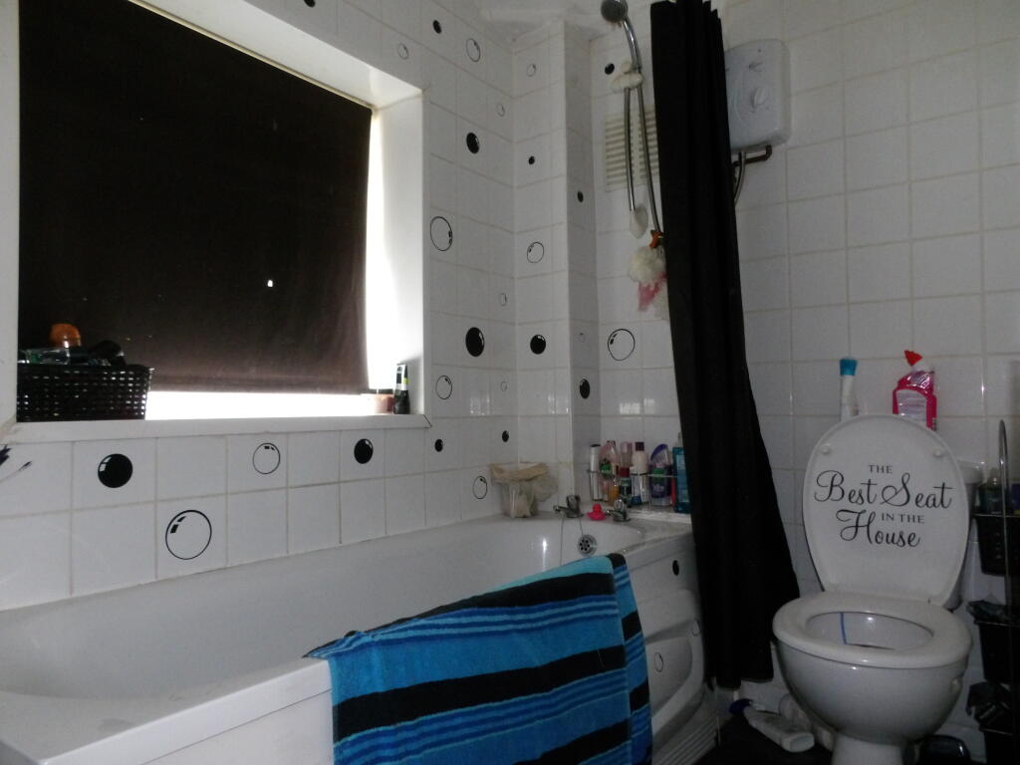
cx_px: 510
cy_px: 382
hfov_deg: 71.6
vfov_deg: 56.8
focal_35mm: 24
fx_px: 707
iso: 633
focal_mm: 4.3
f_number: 4.1
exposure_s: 1/15
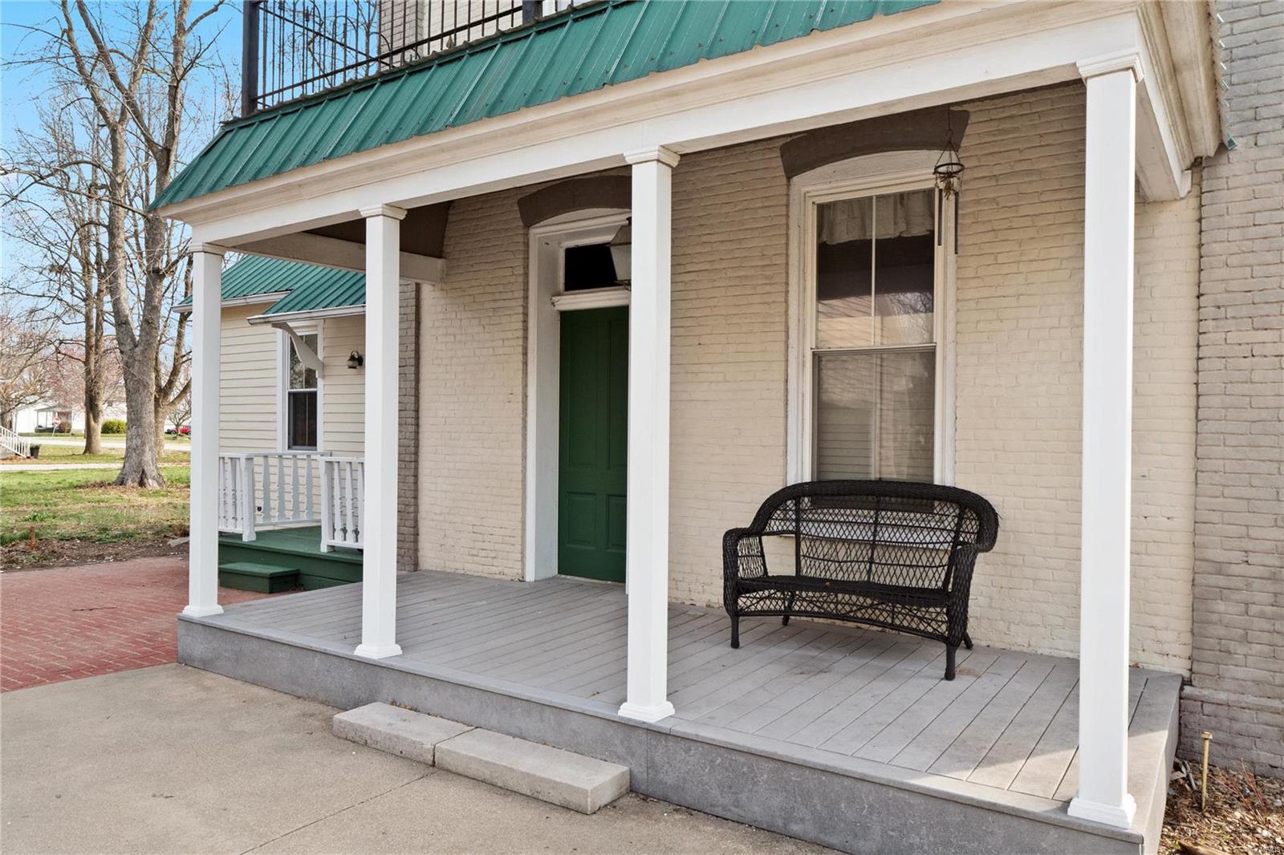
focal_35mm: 24
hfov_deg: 73.8
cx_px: 642
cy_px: 428
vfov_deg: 53.1
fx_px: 856
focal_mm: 12
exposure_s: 1/100
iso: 400
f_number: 10
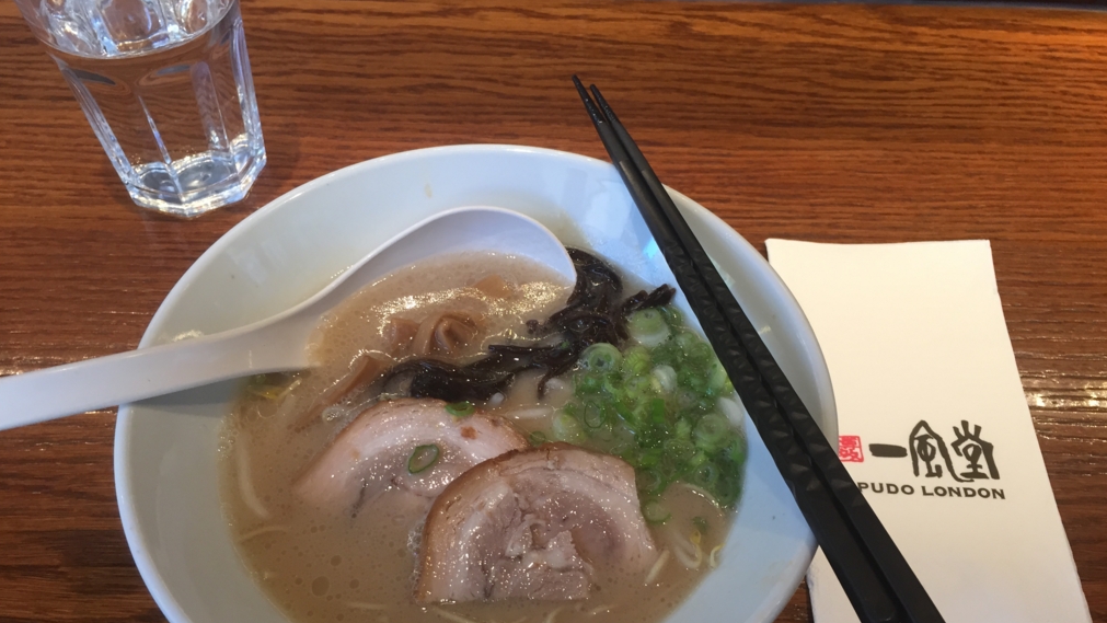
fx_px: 939
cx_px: 553
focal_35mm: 32
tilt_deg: -54.3
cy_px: 374
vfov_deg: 36.6
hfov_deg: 61.0
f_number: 2.2
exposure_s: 1/30
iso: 64
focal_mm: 4.15
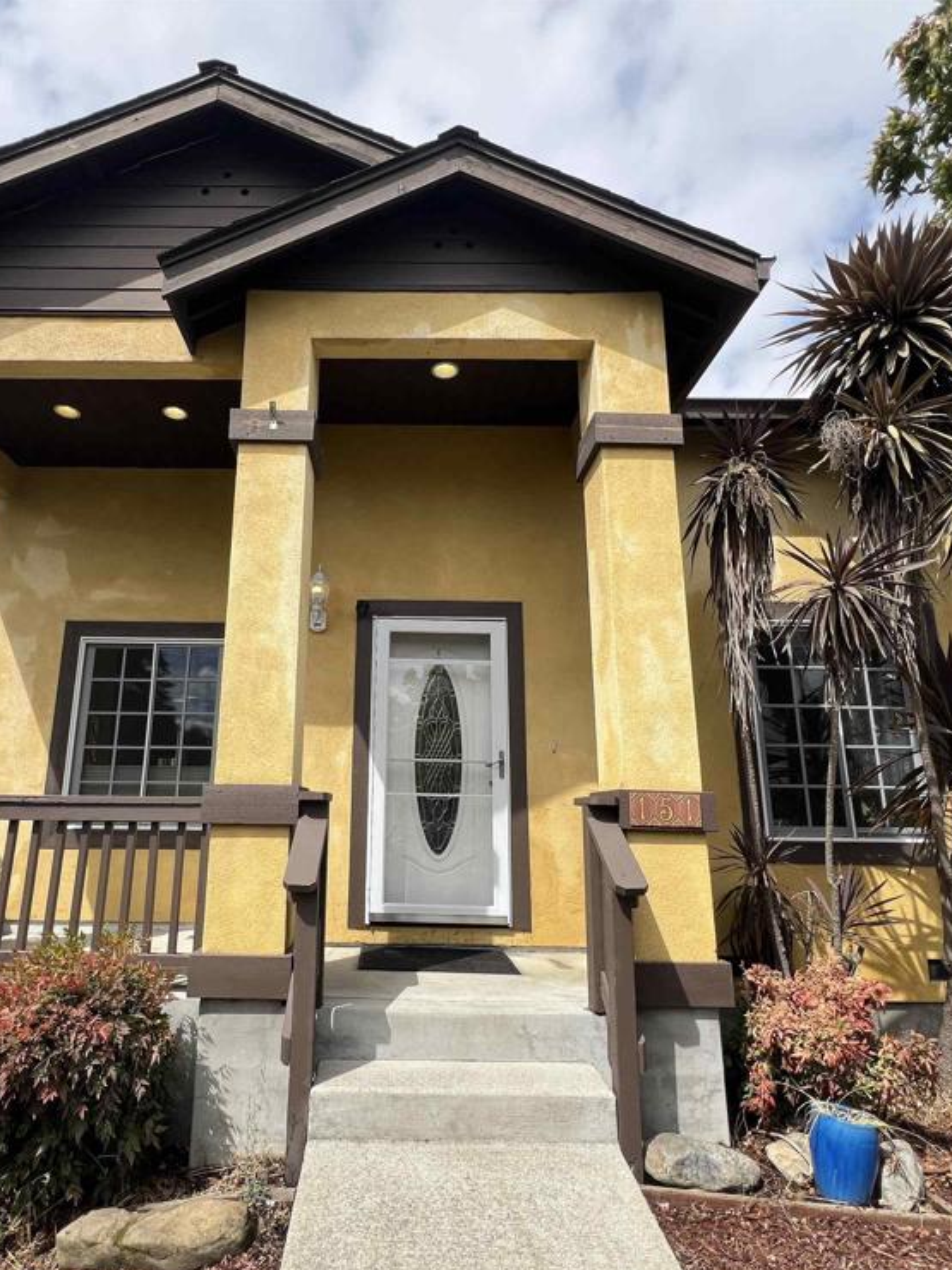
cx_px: 398
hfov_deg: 71.1
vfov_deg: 87.7
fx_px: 660
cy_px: 657
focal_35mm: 18
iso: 32
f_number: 1.8
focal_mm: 1.57
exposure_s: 1/1449
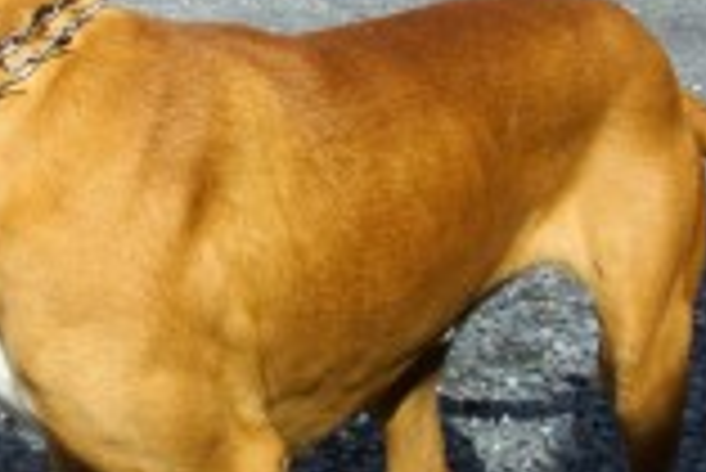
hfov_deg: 22.3
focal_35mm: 89
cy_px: 175
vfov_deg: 15.4
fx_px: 1747
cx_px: 67
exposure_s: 1/250
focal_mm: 7.5
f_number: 9.5
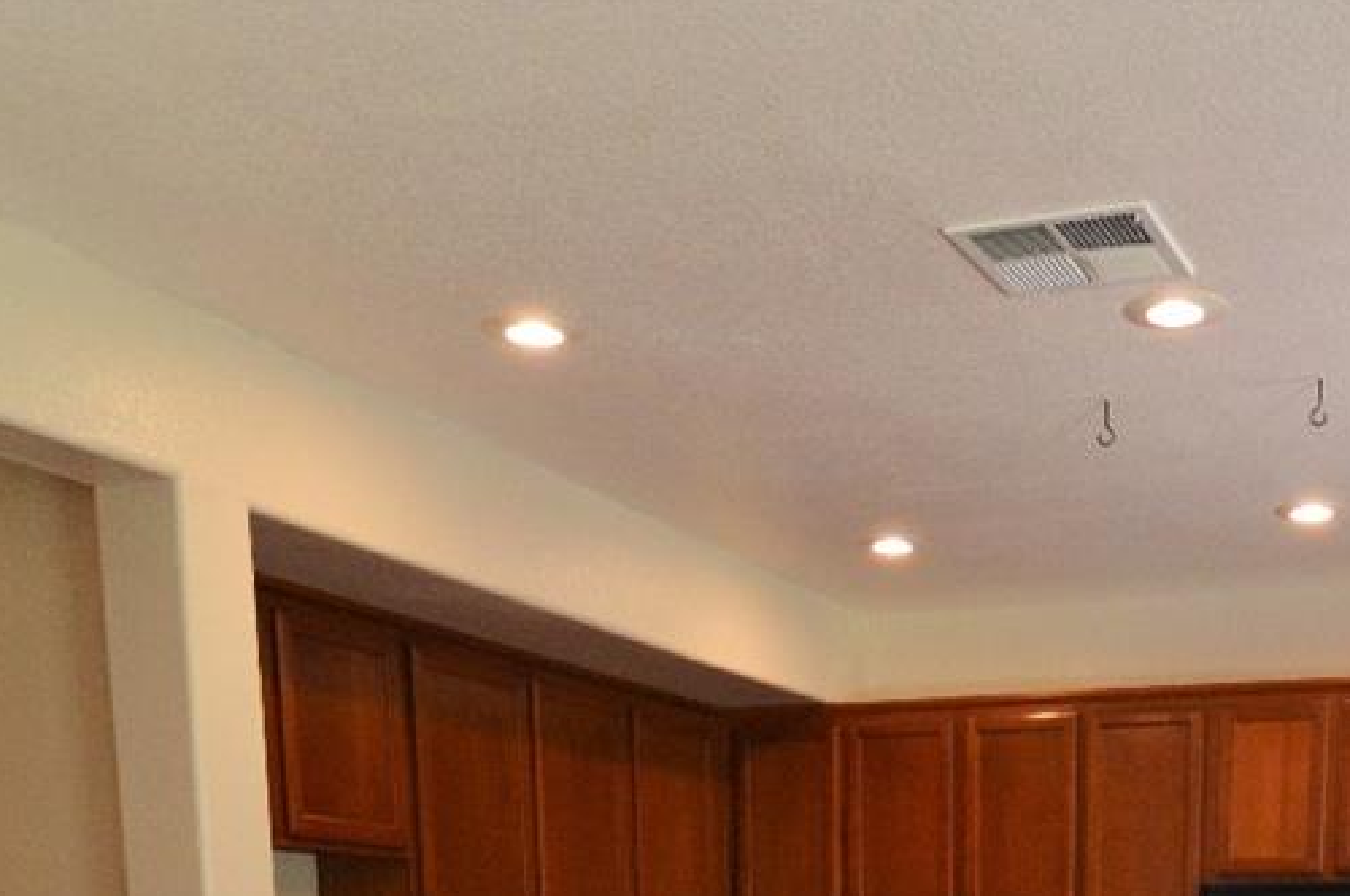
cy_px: 1329
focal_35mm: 45
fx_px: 1685
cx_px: 929
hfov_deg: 42.9
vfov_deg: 23.9
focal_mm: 10
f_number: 3.5
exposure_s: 1/60
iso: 640
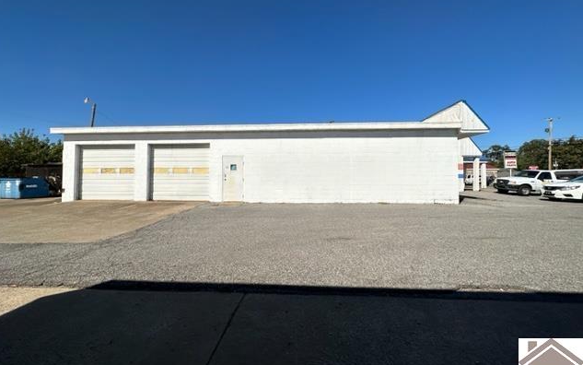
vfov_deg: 74.7
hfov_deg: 101.4
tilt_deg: +1.5
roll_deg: -0.2
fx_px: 238
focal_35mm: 15
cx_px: 290
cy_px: 170
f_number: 2.2
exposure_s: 1/8403
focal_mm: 2.22
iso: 50
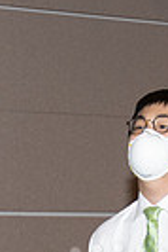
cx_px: 77
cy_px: 419
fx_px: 1236
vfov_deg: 11.0
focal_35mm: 177
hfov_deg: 7.8
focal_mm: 35
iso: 1250
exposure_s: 1/200
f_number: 5.6
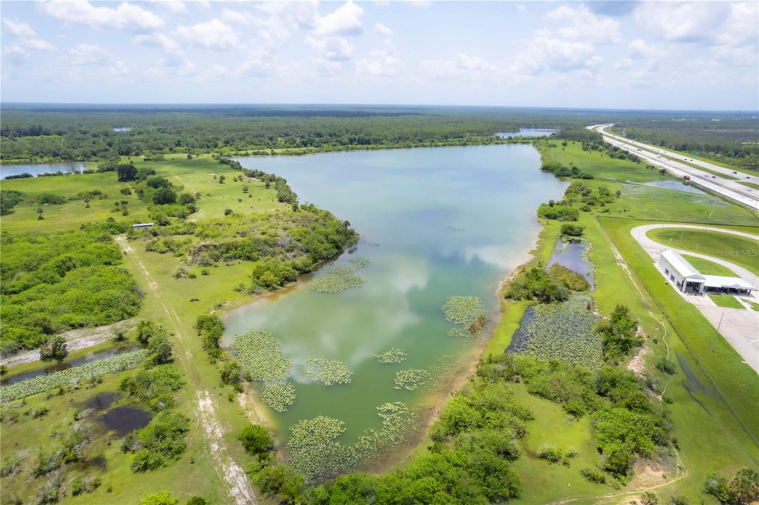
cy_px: 252
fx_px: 464
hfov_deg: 78.6
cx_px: 380
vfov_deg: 57.2
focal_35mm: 22
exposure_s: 1/3000
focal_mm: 8.38
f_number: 2.8
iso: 120
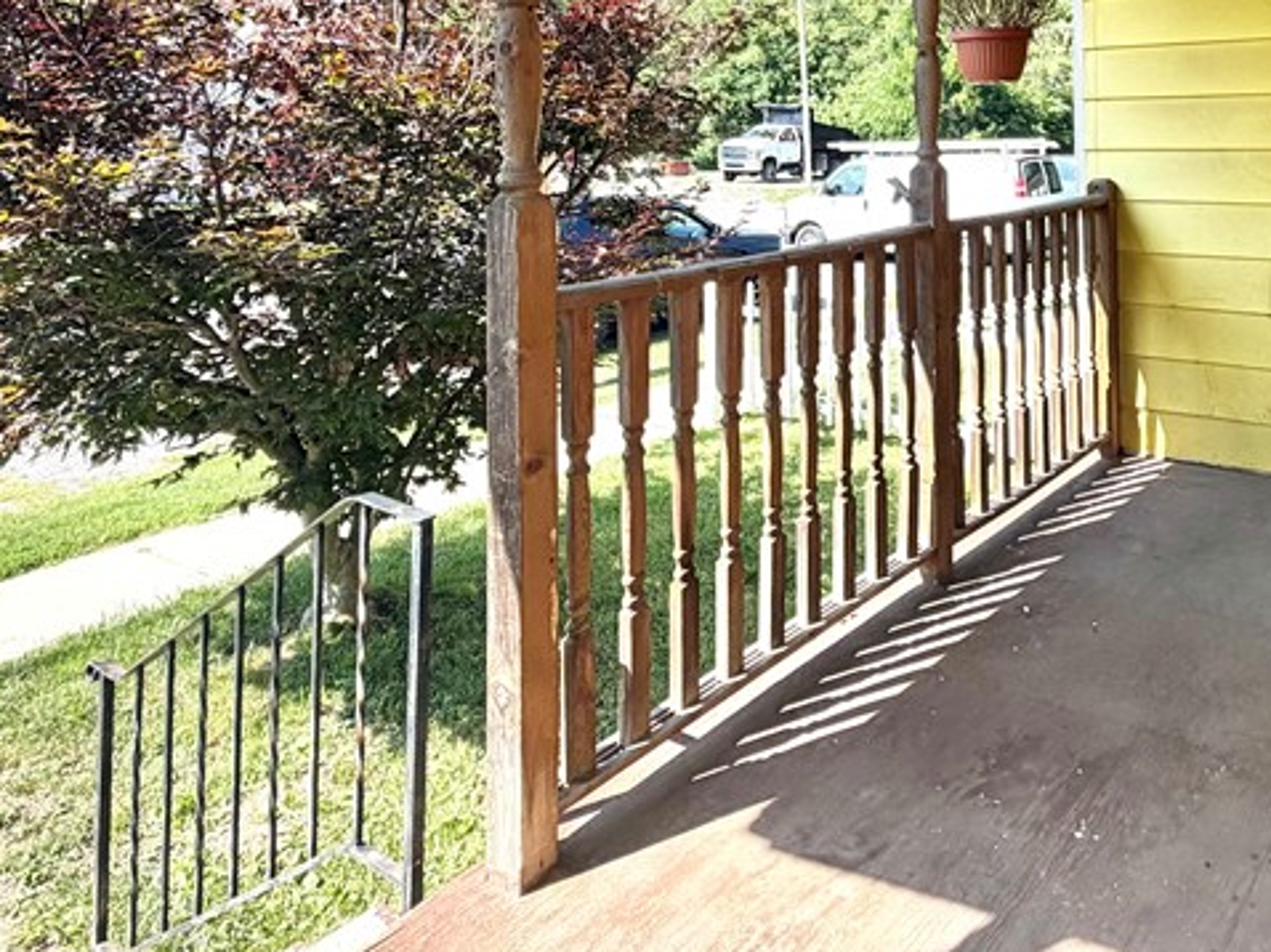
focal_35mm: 30
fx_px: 1101
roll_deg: +0.8
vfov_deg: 43.1
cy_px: 109
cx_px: 901
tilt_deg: +0.1
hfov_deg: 57.9
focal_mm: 2.22
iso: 50
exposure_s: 1/502
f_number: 2.2
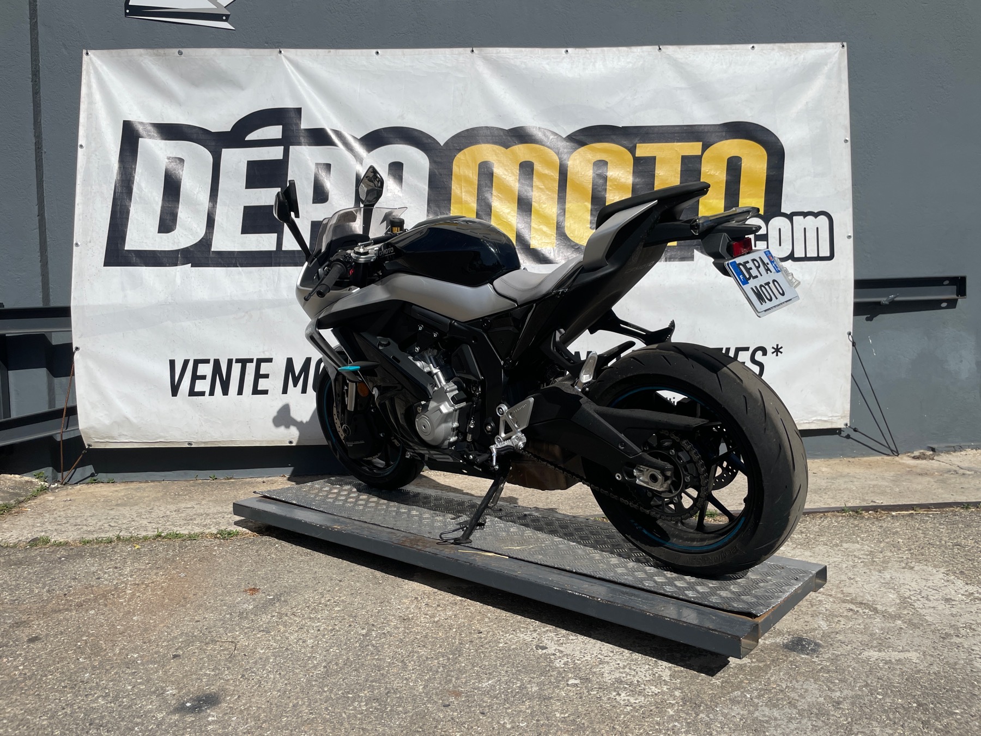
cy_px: 368
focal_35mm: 26
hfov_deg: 67.3
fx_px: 737
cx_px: 490
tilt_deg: -3.8
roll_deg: +1.1
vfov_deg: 53.1
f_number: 1.6
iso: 32
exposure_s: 1/8403
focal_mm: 4.2
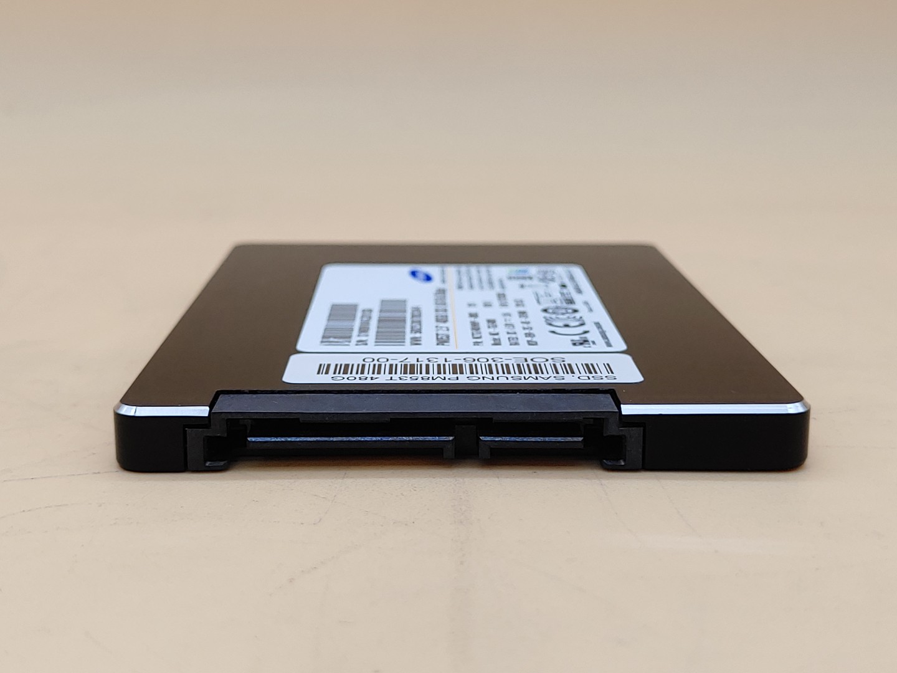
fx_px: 1347
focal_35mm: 52
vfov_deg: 28.0
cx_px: 448
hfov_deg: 36.8
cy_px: 336
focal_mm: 4.36
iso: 50
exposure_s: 1/108
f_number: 1.8
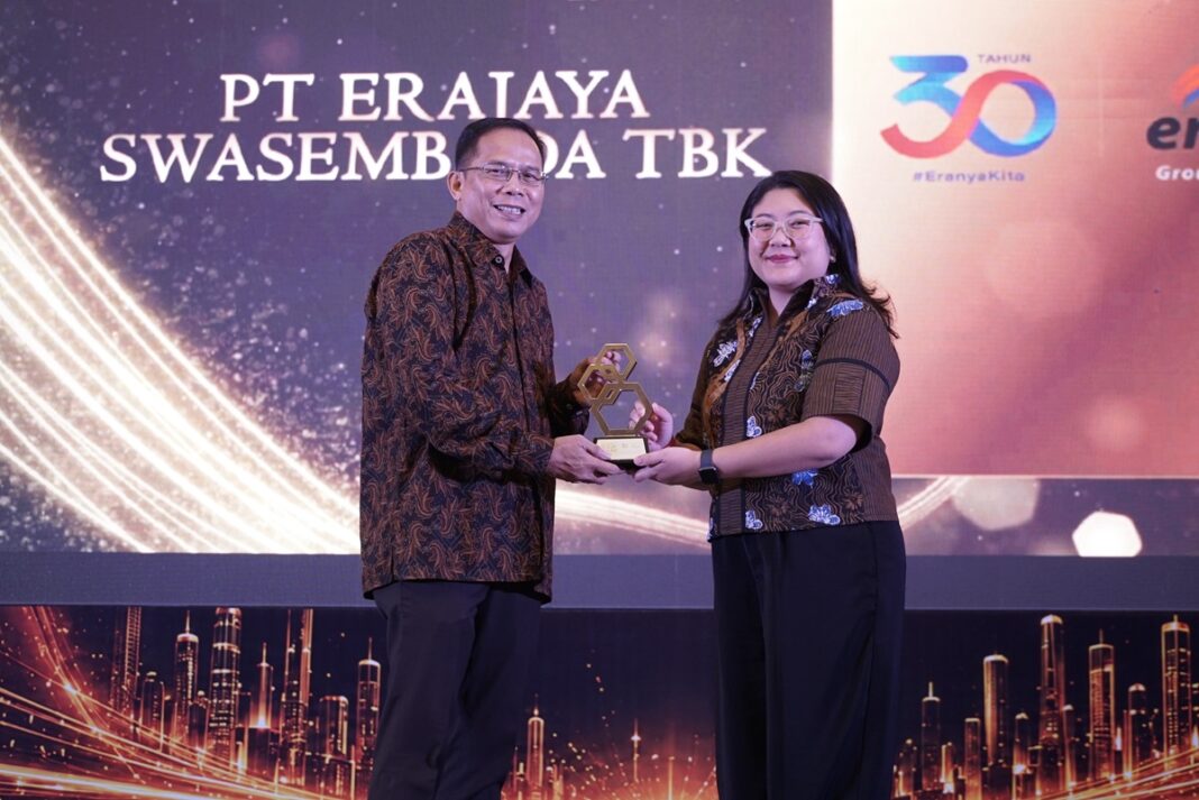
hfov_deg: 29.6
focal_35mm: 68
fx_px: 2266
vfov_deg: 20.0
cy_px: 400
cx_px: 600
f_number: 4
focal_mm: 68
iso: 1250
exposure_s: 1/60
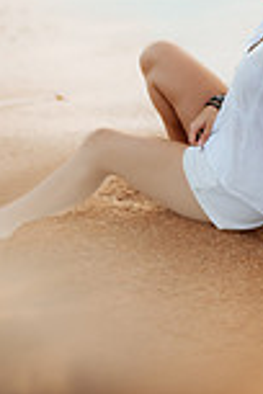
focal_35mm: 103
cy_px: -116
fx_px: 1129
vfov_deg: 18.5
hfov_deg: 13.3
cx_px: 193
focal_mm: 35
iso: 100
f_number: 1.4
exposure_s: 1/1600
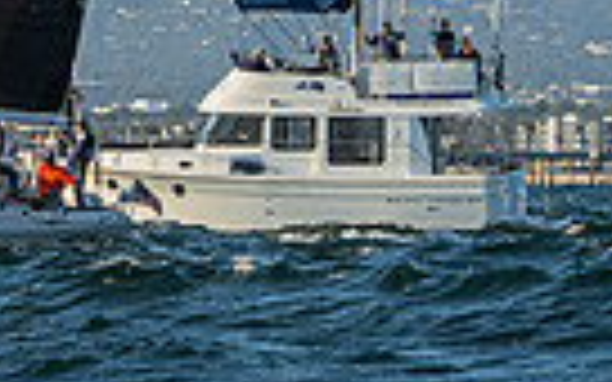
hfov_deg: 4.2
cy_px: -238
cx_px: -234
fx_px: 8373
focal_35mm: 502
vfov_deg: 2.6
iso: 400
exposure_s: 1/1000
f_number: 8
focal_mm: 84
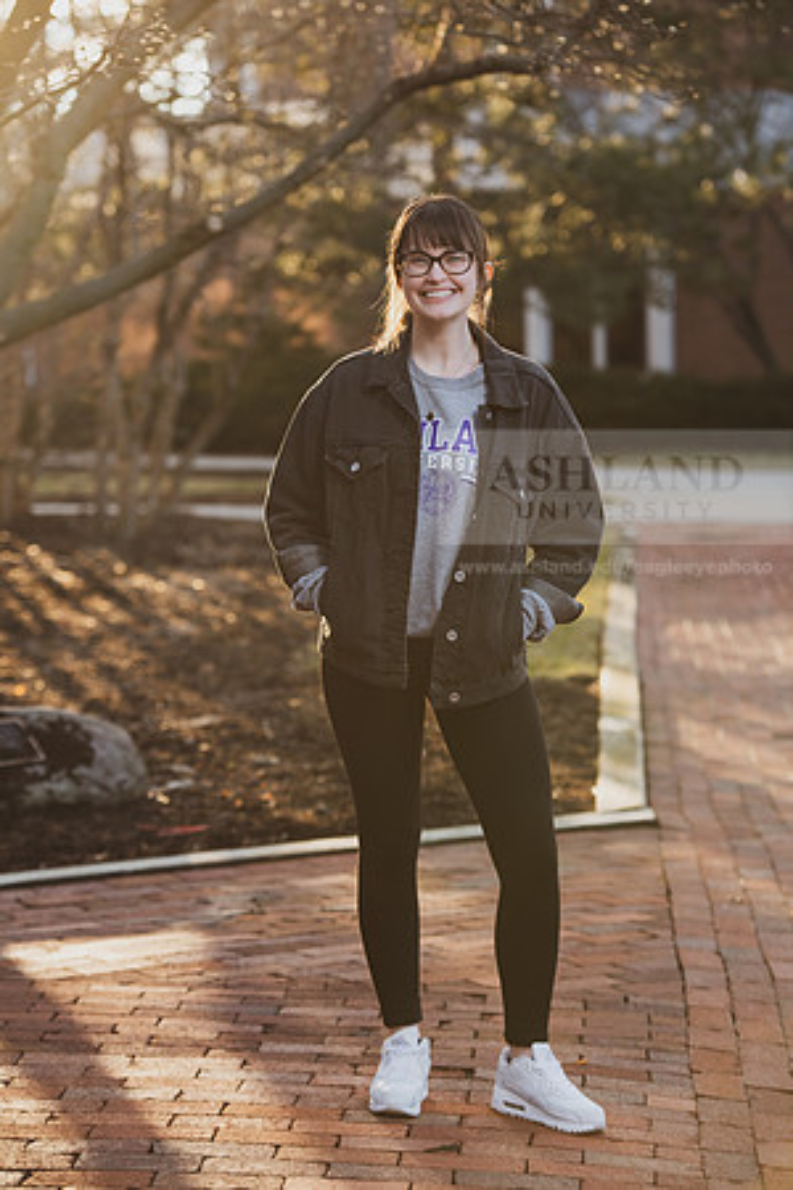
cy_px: 595
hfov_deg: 13.0
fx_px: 3469
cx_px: 396
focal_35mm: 105
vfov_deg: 19.5
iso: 200
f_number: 4
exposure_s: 1/200
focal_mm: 105
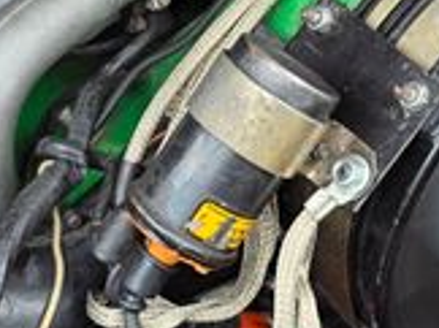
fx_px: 1152
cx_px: 279
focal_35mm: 91
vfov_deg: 16.1
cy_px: 98
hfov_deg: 21.5
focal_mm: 6.3
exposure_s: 1/180
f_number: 1.7
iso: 32
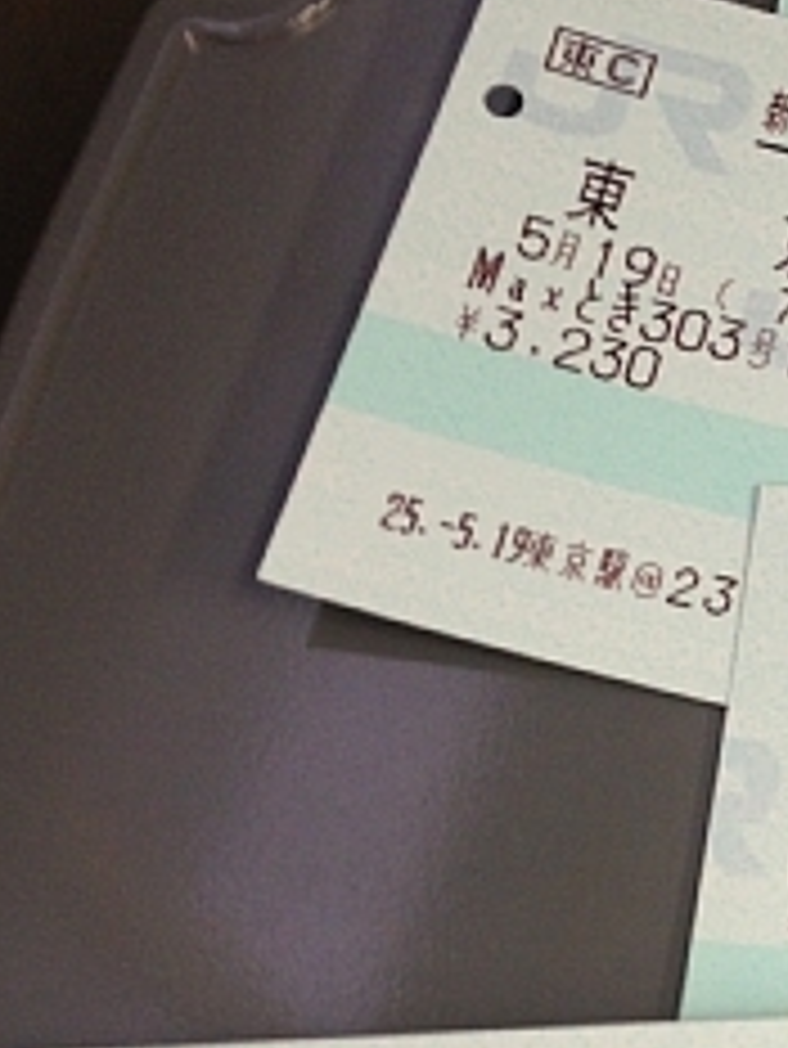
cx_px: 1004
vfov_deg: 21.7
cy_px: 702
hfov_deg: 15.7
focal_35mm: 90
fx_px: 2729
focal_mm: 4.28
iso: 80
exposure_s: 1/20
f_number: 2.4
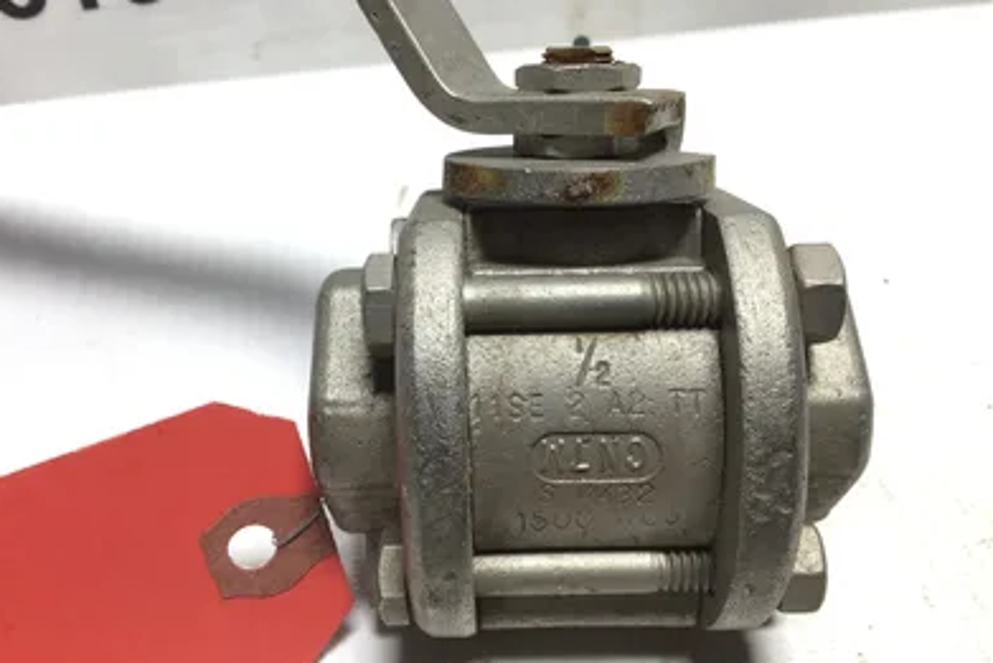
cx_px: 493
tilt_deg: -40.4
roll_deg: +0.1
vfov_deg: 40.0
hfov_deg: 57.2
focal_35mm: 33
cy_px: 320
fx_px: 911
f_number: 2.4
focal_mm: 3.3
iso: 25
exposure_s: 1/60
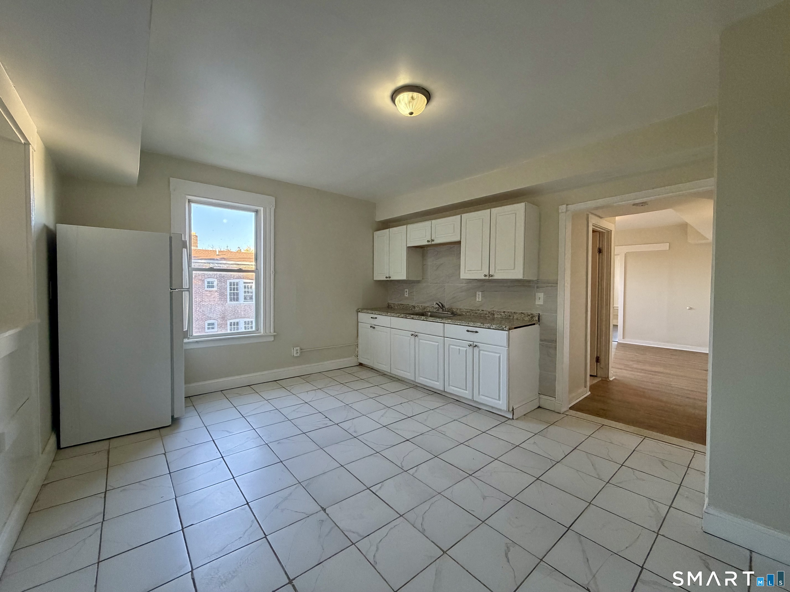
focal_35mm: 14
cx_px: 395
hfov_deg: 102.1
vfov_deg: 85.7
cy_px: 296
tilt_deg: -1.5
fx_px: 320
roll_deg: -0.3
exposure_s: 1/120
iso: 320
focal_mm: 2.22
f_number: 2.2
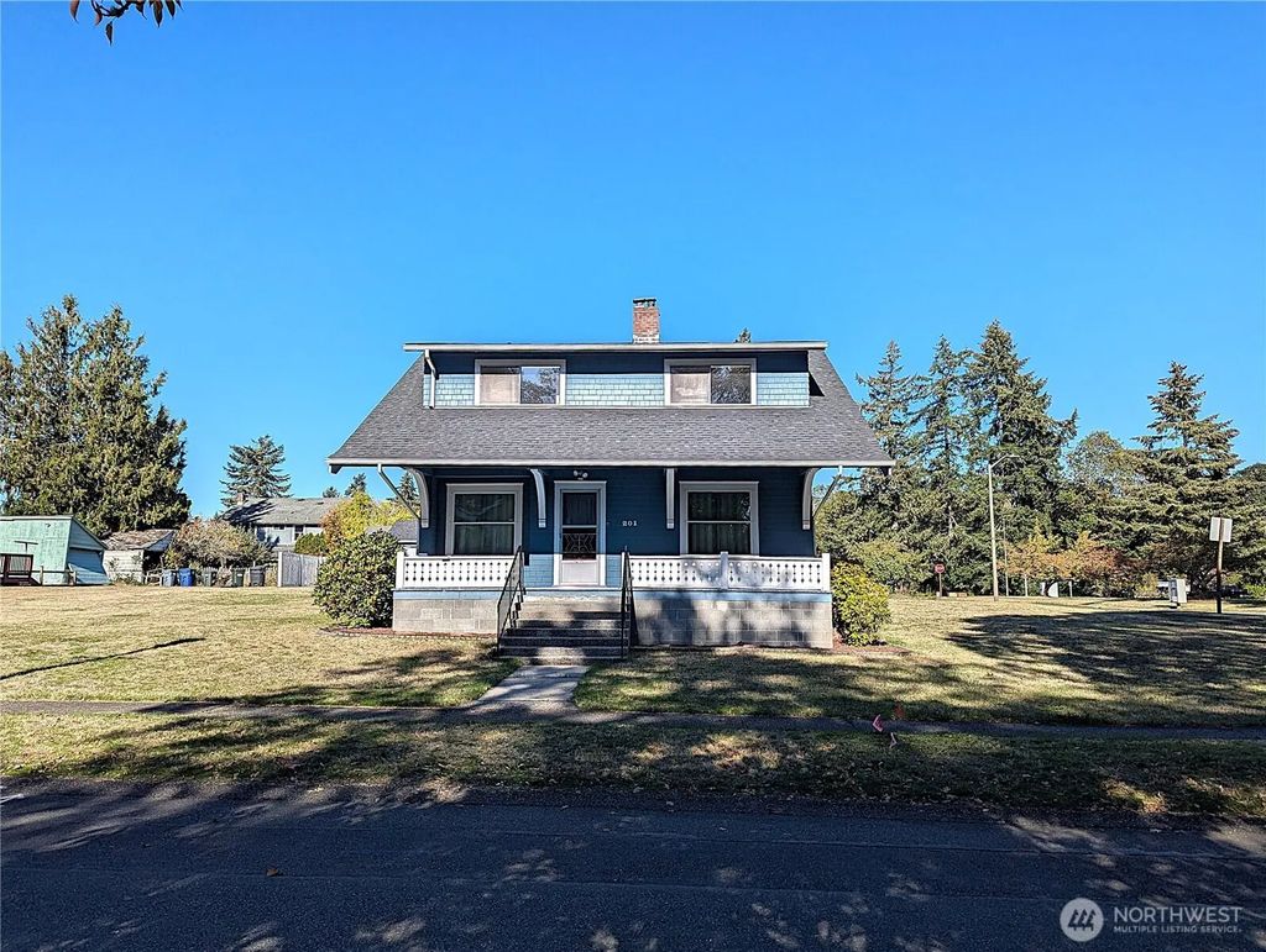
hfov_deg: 71.5
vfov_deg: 56.9
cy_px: 476
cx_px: 633
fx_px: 879
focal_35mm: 24
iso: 49
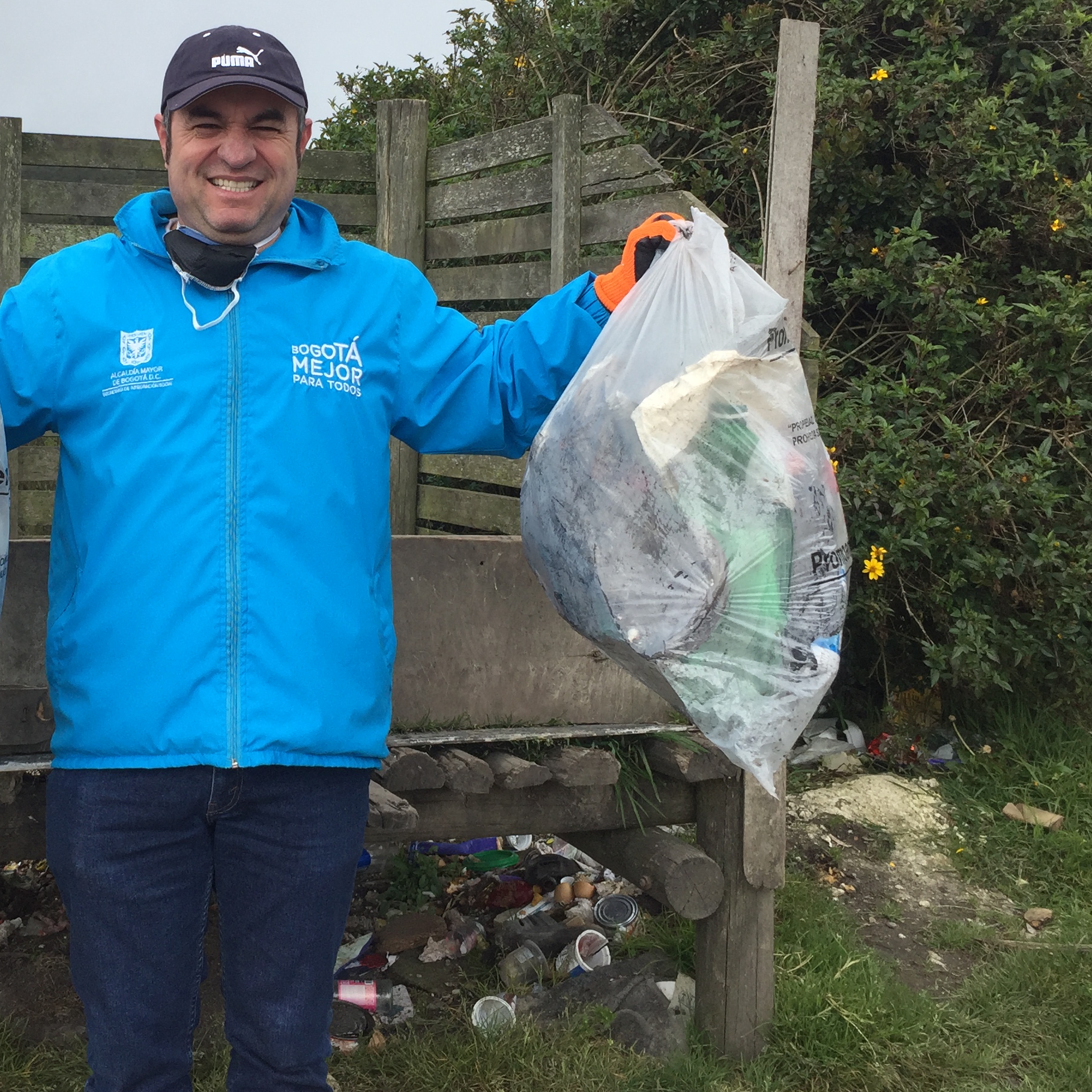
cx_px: 234
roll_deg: -0.4
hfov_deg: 35.7
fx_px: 1642
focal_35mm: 46
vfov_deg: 36.6
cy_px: 417
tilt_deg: -1.0
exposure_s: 1/920
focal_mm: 4.15
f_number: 2.2
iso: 32
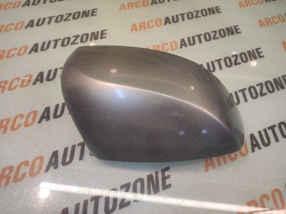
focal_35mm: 17
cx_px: 143
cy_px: 107
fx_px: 140
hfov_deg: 91.1
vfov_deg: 74.7
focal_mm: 4.74
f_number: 1.79
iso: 102
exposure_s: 1/33
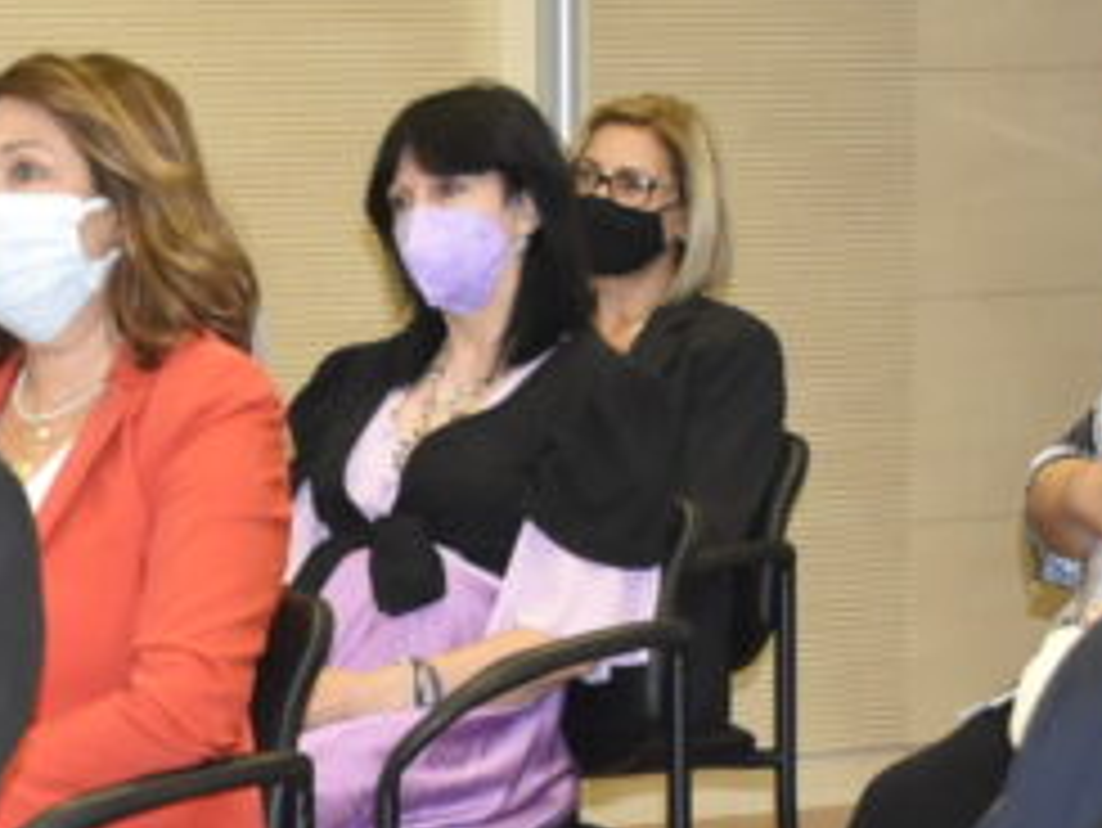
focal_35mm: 181
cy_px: 1017
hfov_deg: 10.7
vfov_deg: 8.1
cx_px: -270
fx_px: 5765
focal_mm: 30
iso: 1600
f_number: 5.6
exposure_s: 1/60
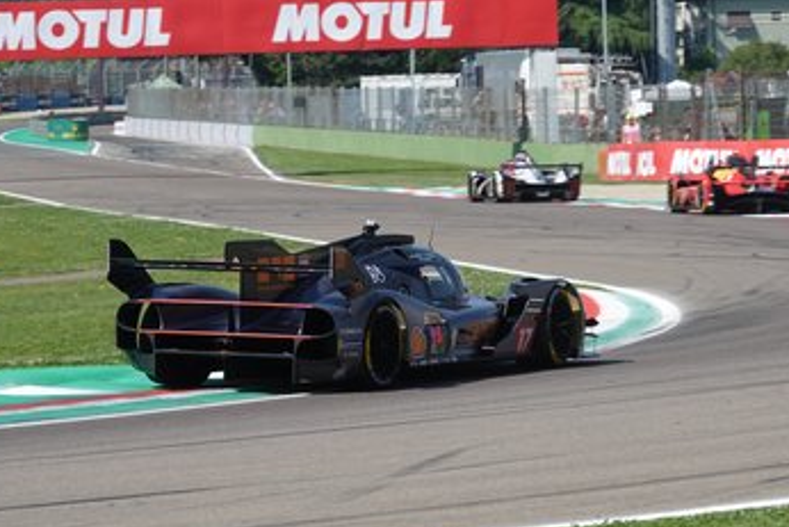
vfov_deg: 5.8
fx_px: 5240
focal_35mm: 239
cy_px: 340
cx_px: 445
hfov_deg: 8.6
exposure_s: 1/800
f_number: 4.5
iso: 100
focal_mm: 67.46
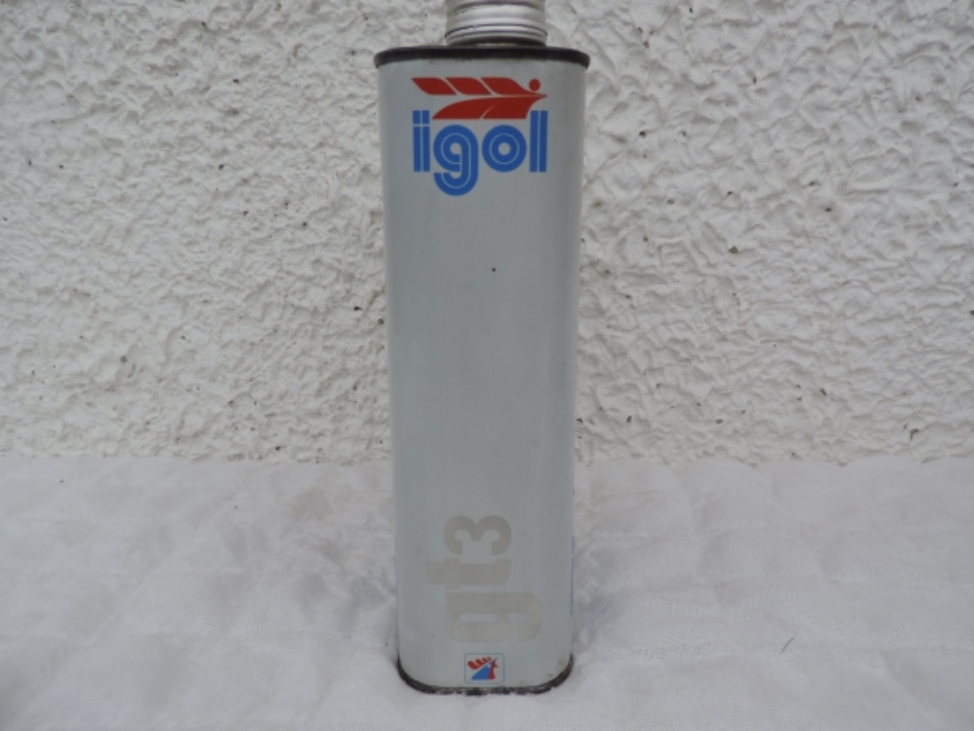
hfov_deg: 71.6
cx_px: 487
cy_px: 366
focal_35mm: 24
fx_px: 675
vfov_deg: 56.8
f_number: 3
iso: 80
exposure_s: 1/320
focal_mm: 4.3
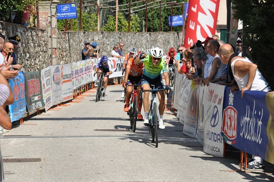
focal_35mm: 158
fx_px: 1197
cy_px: 91
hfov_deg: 13.1
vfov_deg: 8.7
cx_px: 137
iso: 1000
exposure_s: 1/2000
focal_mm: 105
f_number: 9
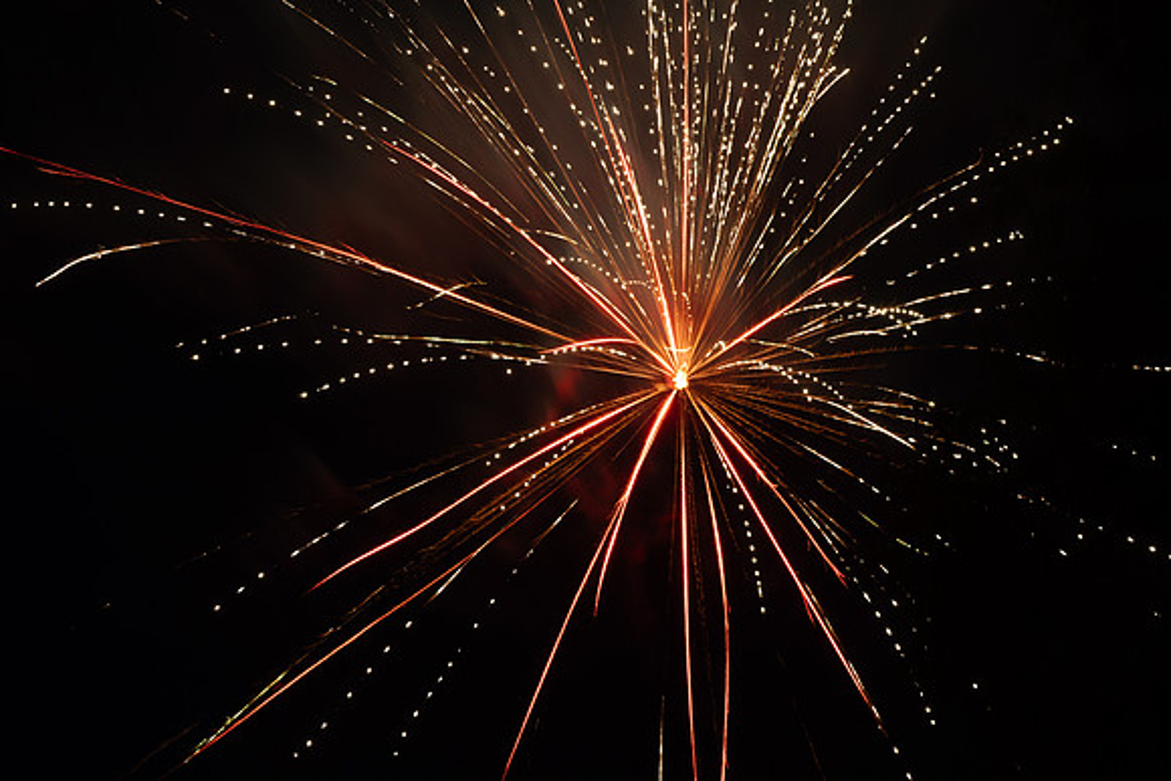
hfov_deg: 28.8
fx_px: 2277
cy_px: 390
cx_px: 586
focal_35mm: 70
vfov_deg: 19.5
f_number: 11
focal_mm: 70
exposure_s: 1.3
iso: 200
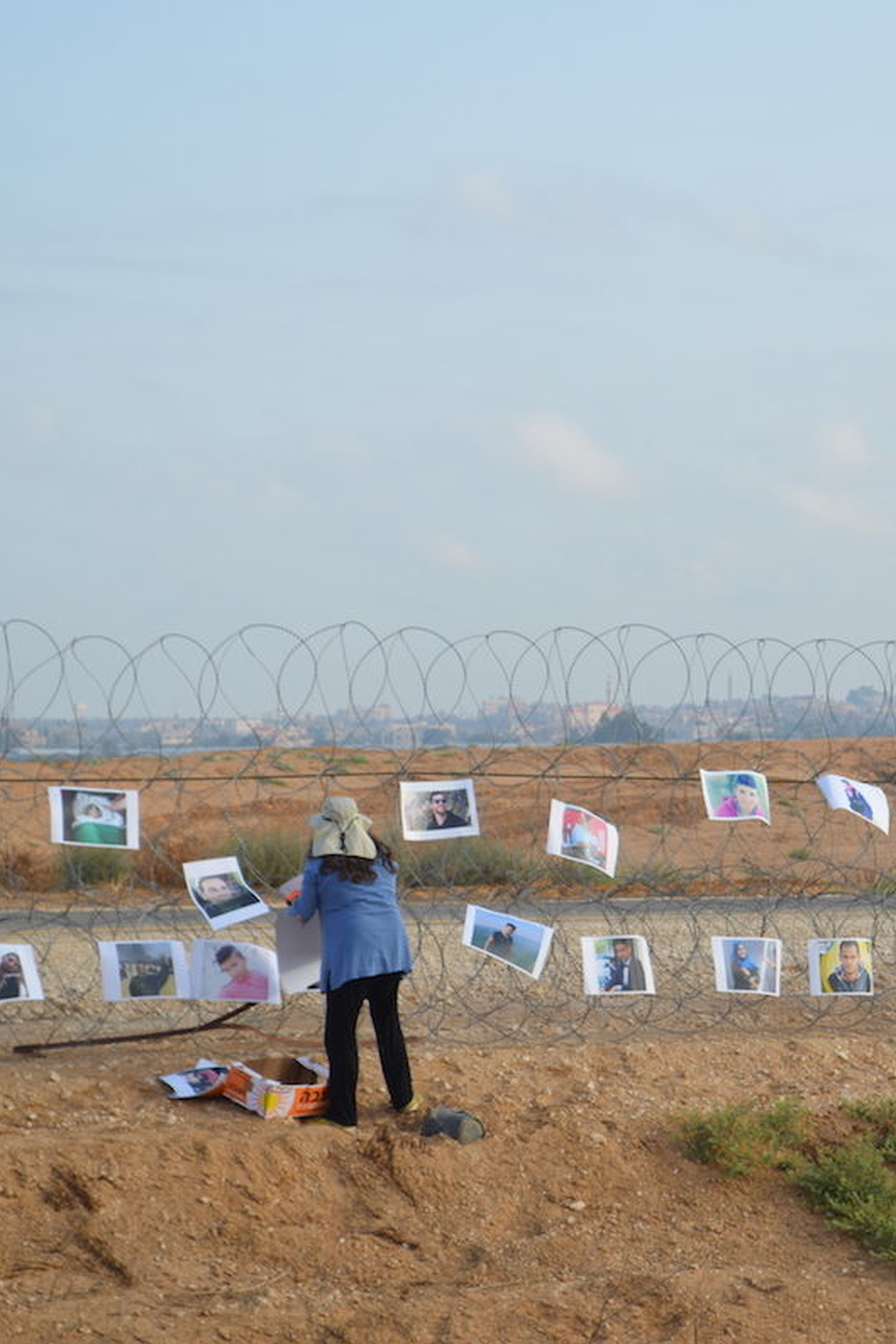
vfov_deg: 16.4
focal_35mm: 125
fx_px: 4655
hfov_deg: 10.9
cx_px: 793
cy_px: 675
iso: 100
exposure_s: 1/200
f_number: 6.3
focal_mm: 55
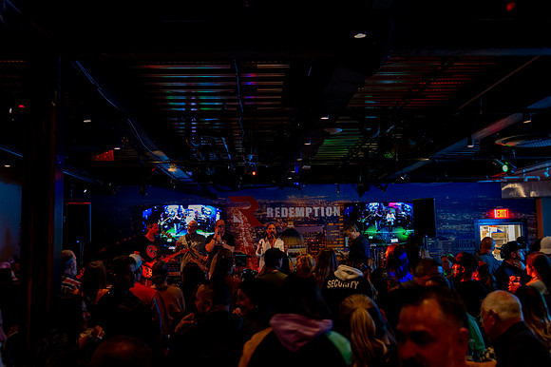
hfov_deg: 50.7
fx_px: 581
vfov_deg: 35.0
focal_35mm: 38
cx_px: 276
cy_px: 184
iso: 6400
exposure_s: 1/30
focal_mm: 38
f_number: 4
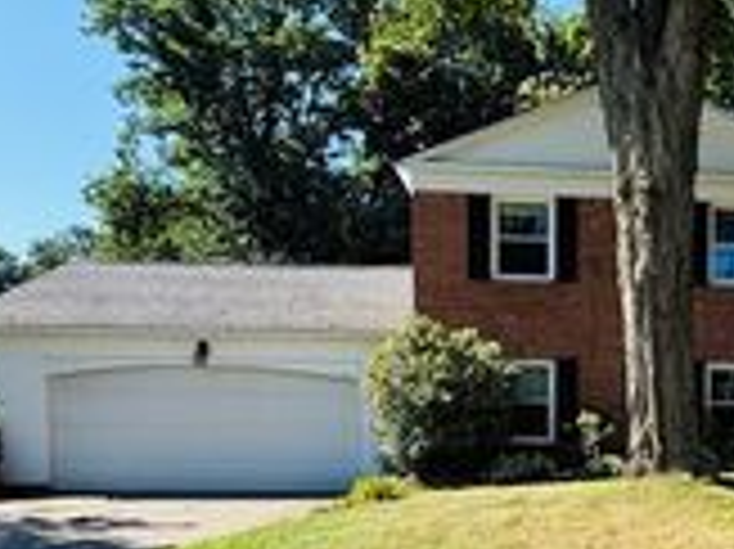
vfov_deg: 32.2
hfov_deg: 40.5
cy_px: 475
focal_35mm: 43
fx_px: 911
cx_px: 662
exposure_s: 1/625
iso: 40
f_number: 2.2
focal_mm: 2.22
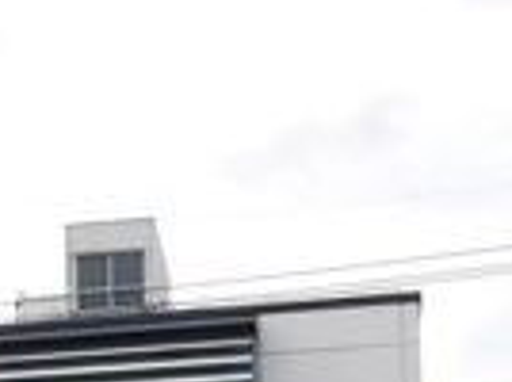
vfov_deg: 12.1
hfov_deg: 15.8
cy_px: 623
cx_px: -252
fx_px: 1698
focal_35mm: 115
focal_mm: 12
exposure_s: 1/400
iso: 200
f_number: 6.3
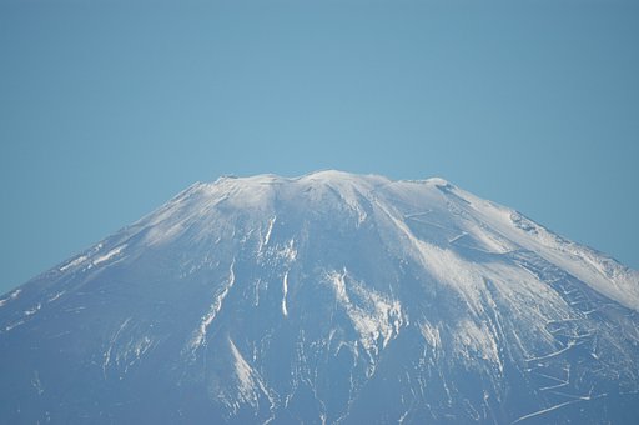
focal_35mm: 750
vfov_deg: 1.8
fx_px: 13295
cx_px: 320
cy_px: 212
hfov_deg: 2.8
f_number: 6.3
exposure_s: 1/1000
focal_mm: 500
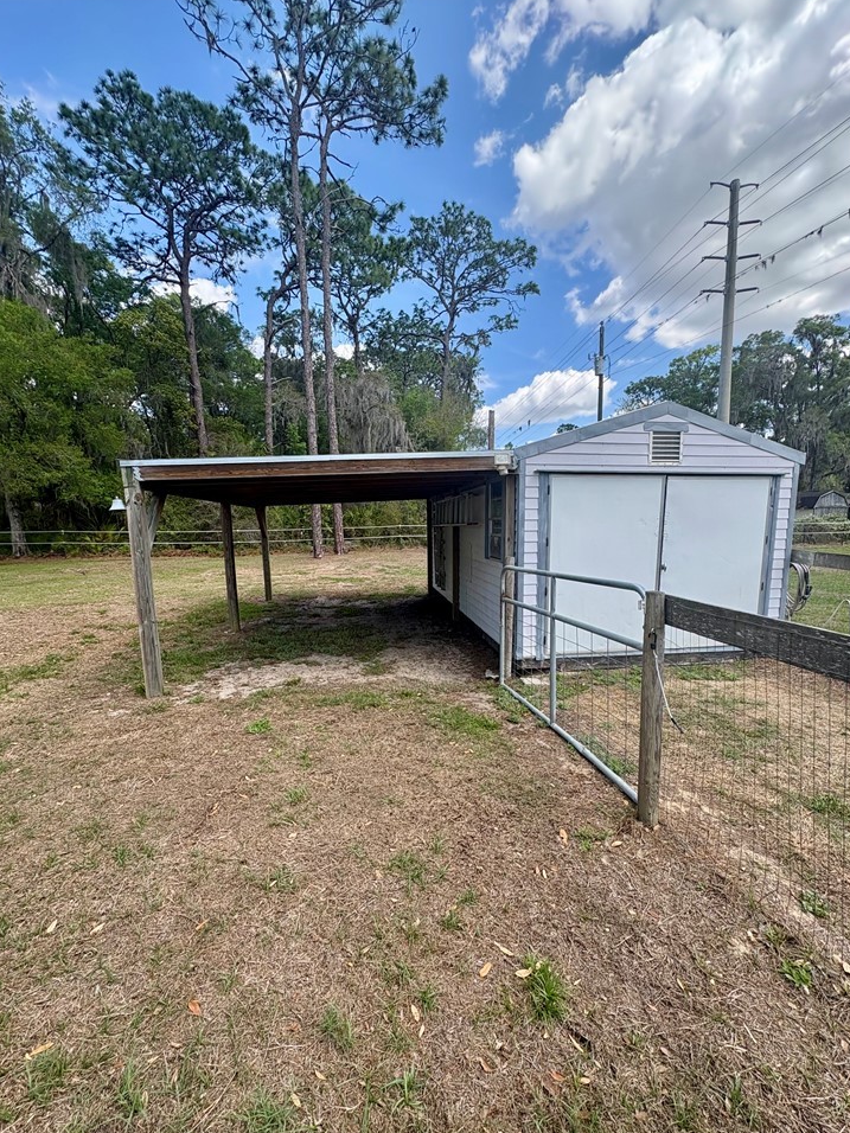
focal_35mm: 15
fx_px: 491
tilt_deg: -7.5
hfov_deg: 81.7
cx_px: 427
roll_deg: +1.4
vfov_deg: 98.1
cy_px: 594
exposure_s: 1/787
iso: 64
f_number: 2.2
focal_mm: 2.22
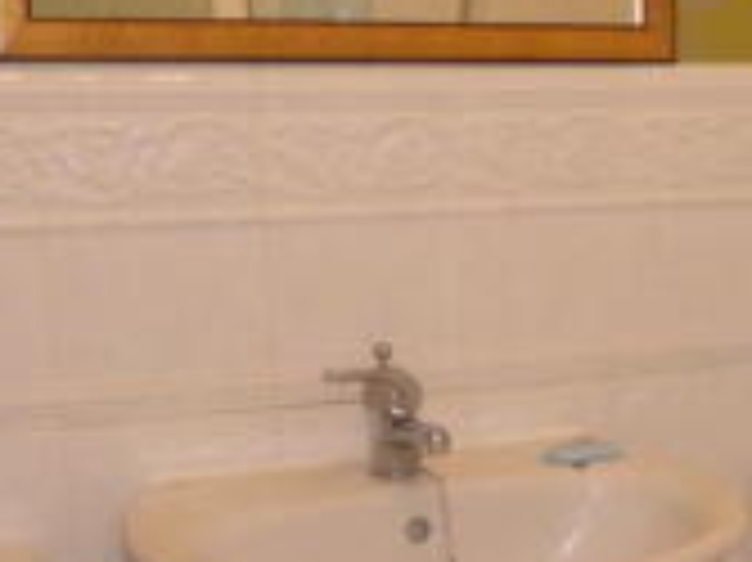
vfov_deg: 17.2
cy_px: 560
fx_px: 1824
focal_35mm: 84
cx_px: 912
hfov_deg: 21.6
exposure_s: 1/60
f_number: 3.3
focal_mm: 4.3
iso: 500
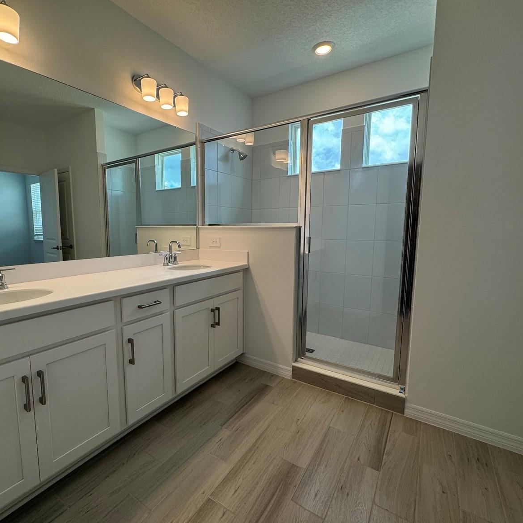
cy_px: 261
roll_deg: +0.5
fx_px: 291
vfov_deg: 84.0
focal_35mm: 17
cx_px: 222
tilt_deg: -6.5
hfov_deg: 83.4
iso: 40
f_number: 2.2
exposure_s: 1/120
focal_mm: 2.22
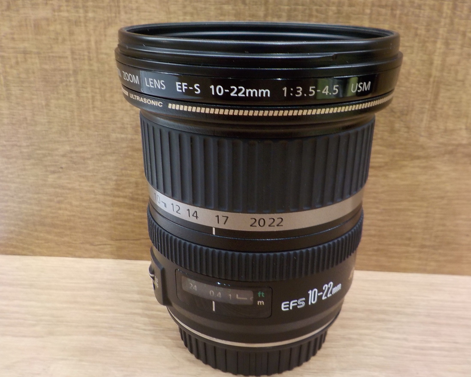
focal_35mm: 32
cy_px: 191
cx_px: 251
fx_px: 446
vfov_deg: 45.8
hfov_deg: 55.6
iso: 180
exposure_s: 1/30
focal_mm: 4.1
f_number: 3.3
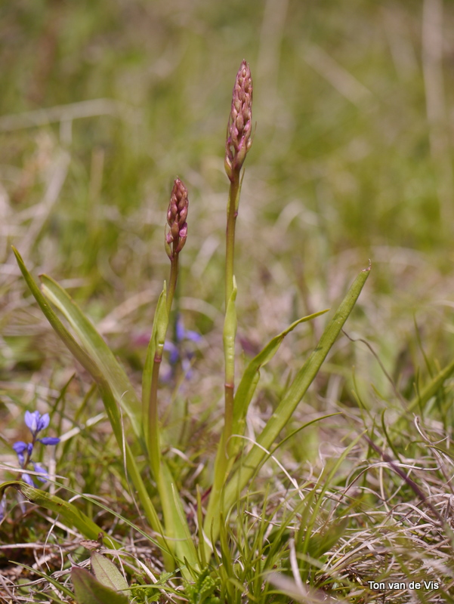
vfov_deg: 21.8
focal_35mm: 90
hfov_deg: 16.4
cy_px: 302
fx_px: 1572
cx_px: 227
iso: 160
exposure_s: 1/1300
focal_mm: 45
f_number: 4
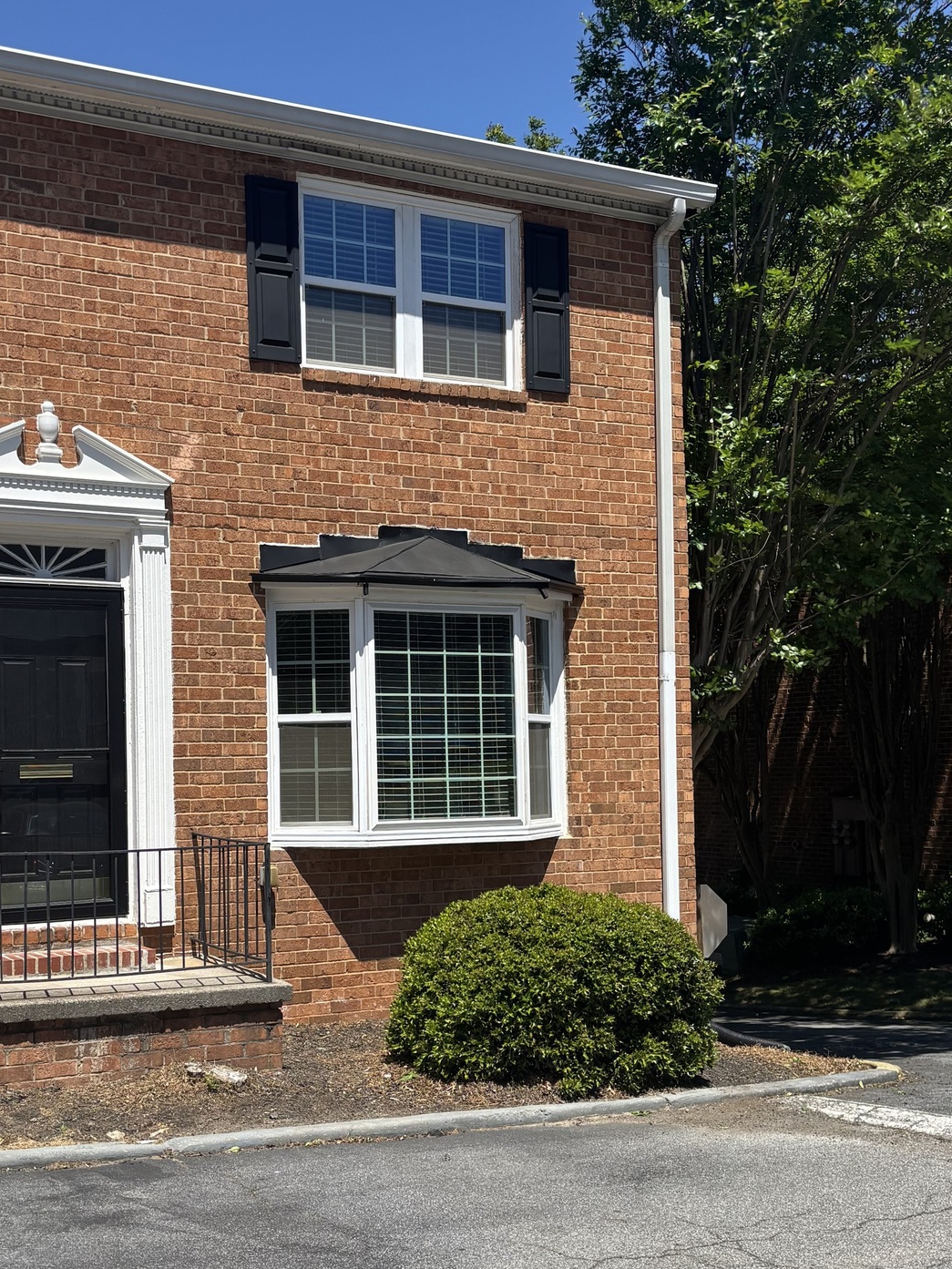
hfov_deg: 33.5
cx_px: 366
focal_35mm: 43
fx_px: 1577
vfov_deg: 43.8
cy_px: 703
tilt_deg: +0.6
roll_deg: +0.0
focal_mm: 5.96
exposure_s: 1/3205
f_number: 1.6
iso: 50
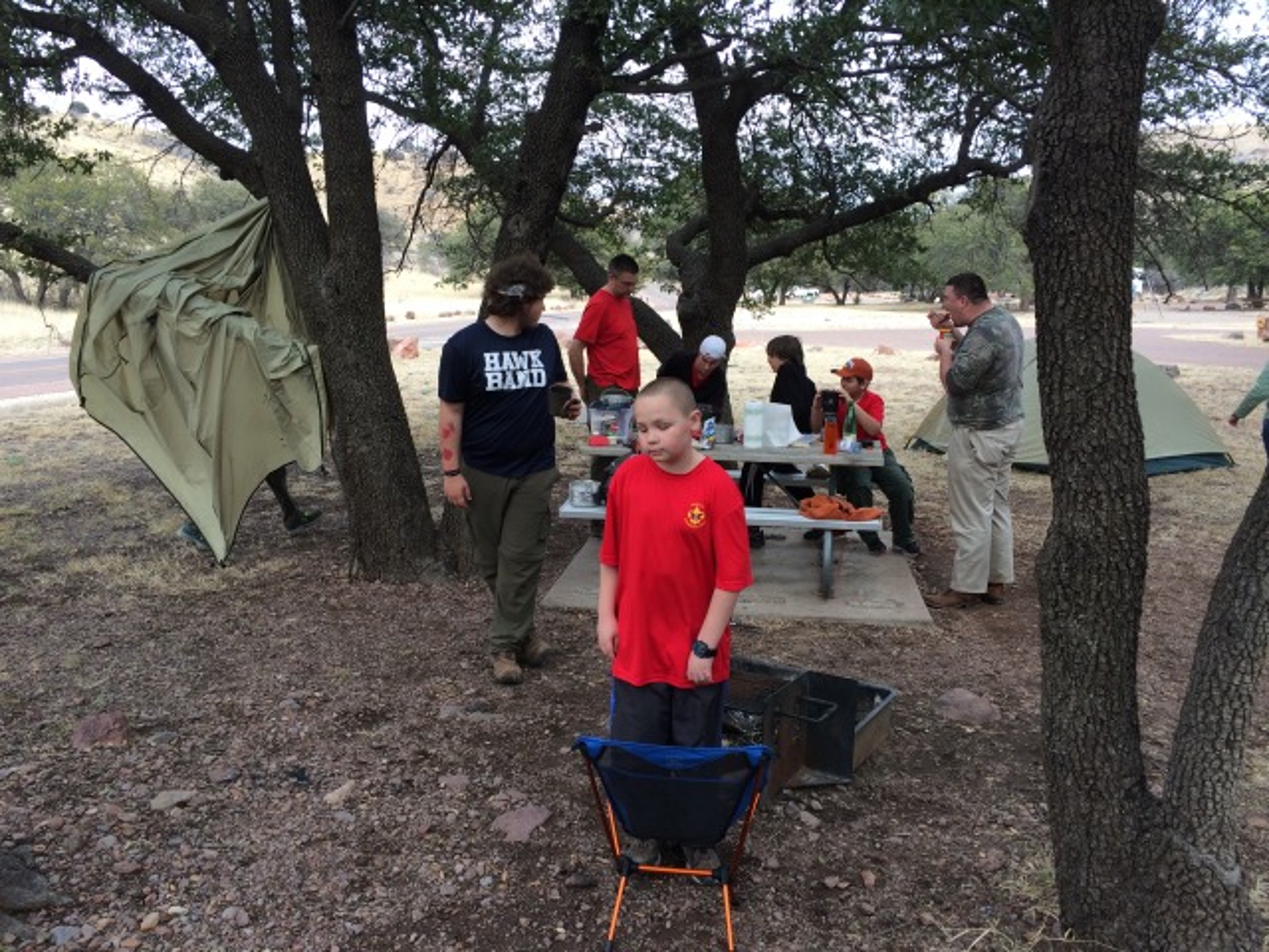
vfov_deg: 48.2
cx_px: 634
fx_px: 1063
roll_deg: +2.0
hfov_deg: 61.7
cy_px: 476
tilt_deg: -12.3
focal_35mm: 29
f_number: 2.2
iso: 32
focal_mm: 4.15
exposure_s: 1/161
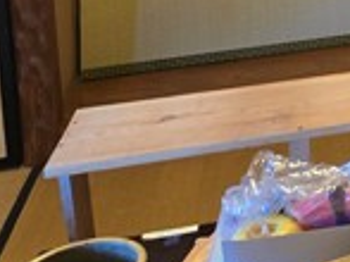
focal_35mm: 100
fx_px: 1010
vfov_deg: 13.2
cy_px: -219
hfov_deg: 15.9
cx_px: 679
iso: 800
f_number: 1.7
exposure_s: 1/60
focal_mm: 6.3
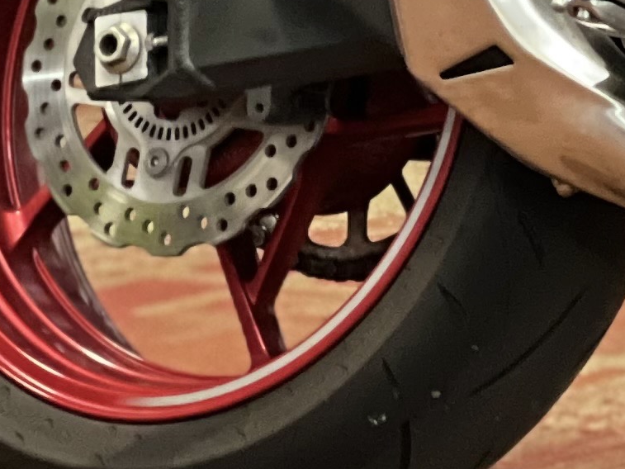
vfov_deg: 3.6
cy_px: -388
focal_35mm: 410
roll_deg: +0.0
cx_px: 1368
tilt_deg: -3.7
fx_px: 7404
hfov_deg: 4.7
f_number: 2.8
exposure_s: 1/15
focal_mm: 9
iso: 500
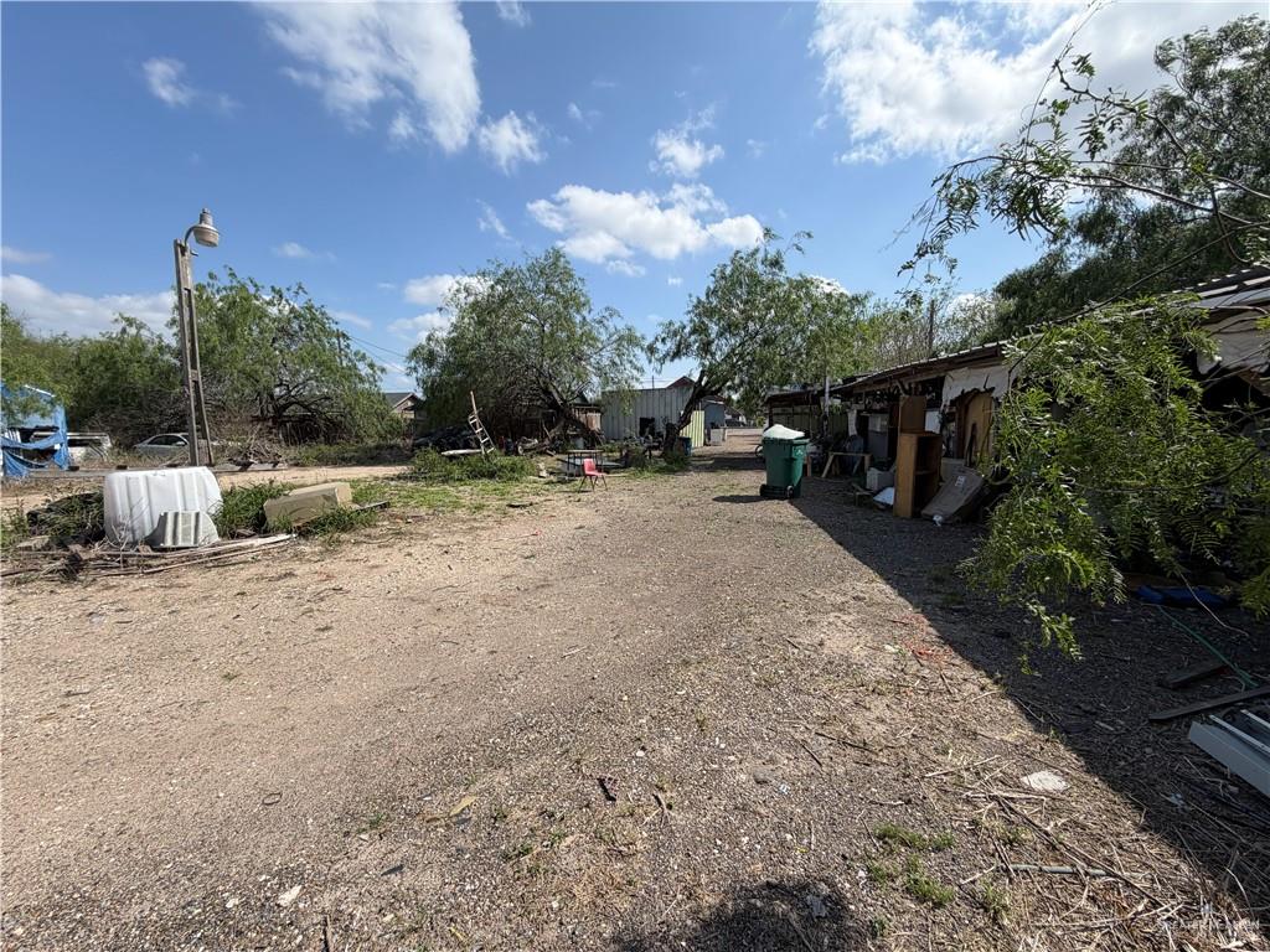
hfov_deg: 102.1
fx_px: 514
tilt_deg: -5.6
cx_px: 635
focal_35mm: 14
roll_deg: +1.8
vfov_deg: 85.7
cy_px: 476
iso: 20
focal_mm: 2.22
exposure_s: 1/1017
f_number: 2.2
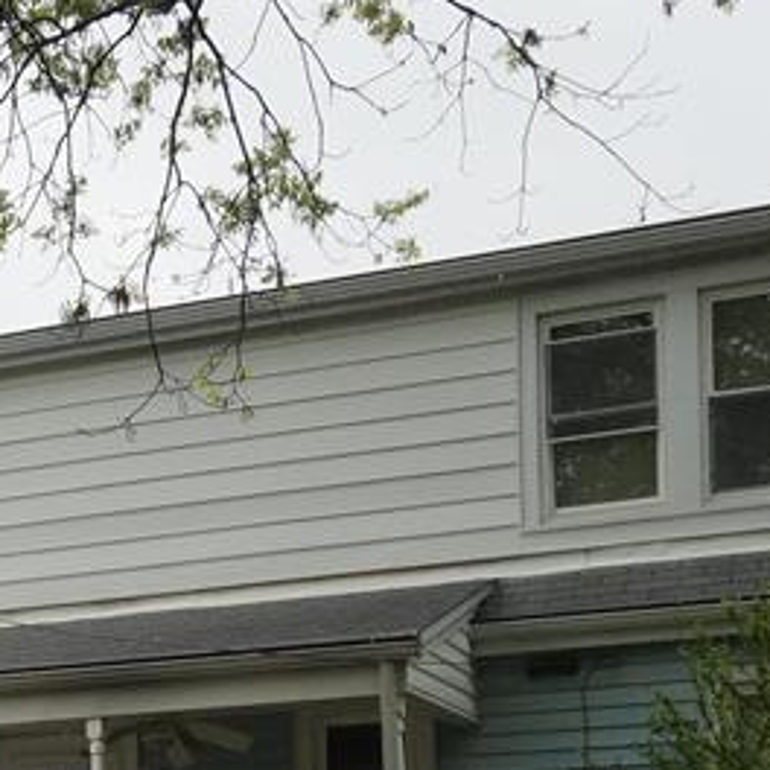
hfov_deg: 18.7
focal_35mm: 84
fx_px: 2114
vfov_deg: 19.2
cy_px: 977
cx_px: -308
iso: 800
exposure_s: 1/500
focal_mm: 16
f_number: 8
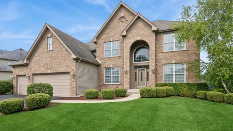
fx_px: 111
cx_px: 116
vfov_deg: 60.8
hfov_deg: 92.7
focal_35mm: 18
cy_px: 58
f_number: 8
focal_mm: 17
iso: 200
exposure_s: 1/400
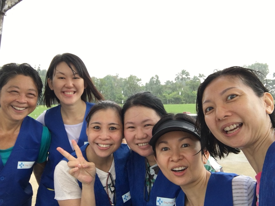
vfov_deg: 45.4
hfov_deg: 58.4
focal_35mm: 31
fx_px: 246
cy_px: 103
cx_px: 138
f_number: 2.2
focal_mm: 2.65
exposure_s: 1/348
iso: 32
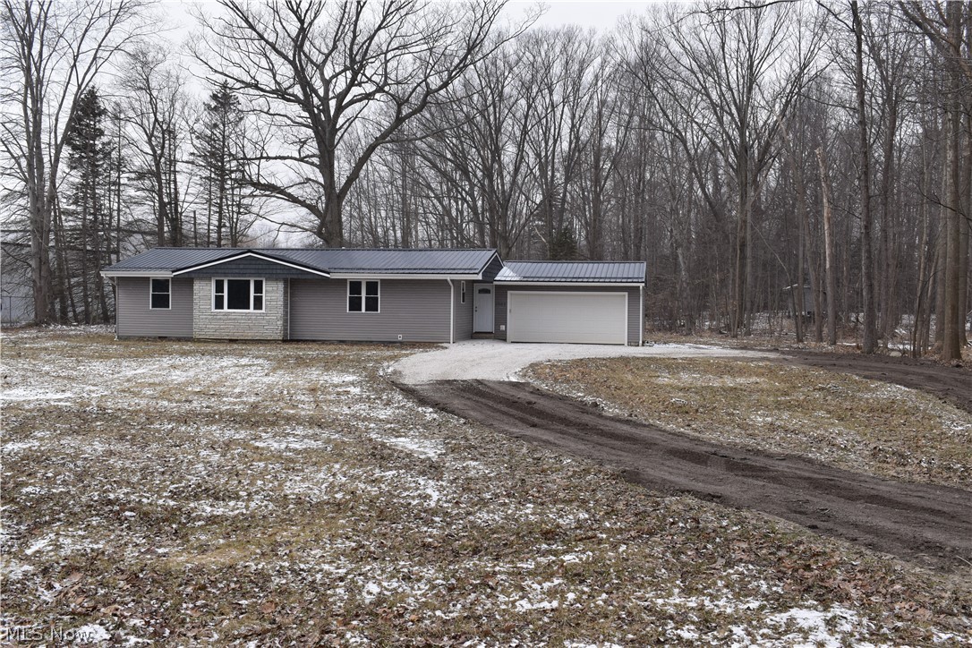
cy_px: 324
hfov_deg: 51.3
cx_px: 486
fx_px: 1012
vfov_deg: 35.5
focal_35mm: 38
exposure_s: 1/320
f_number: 11
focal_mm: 25
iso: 400
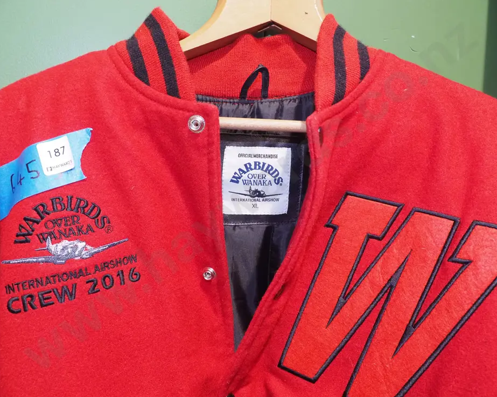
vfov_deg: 54.9
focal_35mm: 26
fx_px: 382
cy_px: 198
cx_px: 250
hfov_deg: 66.0
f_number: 5.6
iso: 2500
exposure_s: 1/60
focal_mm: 12
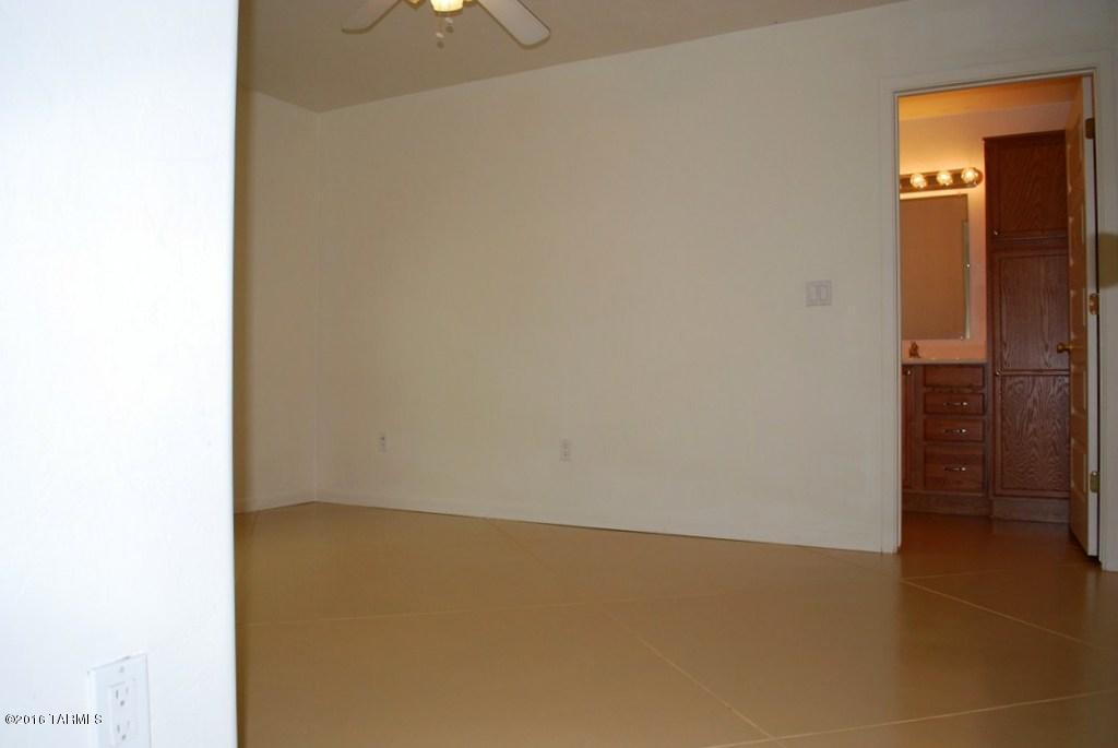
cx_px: 559
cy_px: 374
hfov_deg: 67.3
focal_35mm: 27
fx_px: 839
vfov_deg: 48.0
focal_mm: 18
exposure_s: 1/60
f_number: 3.5
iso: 200
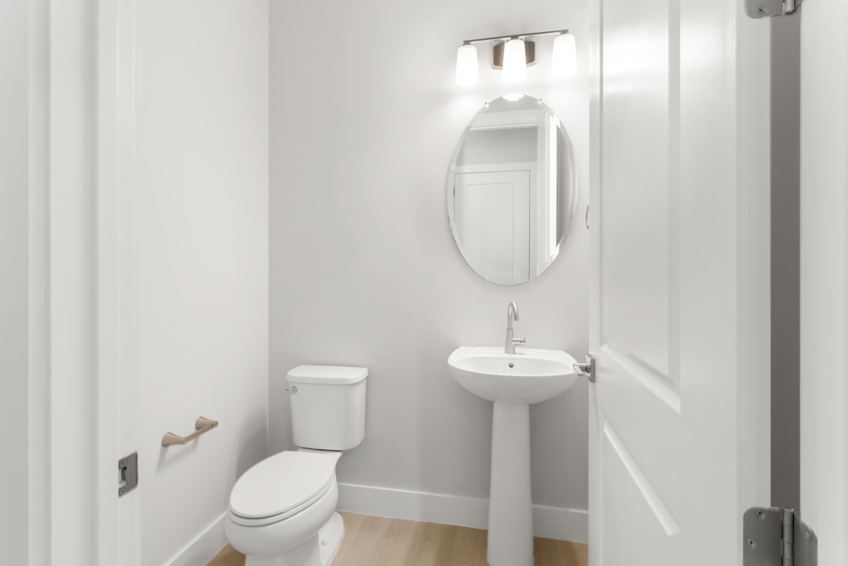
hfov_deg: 100.4
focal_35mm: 15
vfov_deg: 77.3
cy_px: 283
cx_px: 424
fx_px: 353
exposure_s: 1.3
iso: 100
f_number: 8
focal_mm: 10
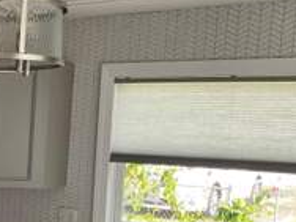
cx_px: -74
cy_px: 192
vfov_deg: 19.6
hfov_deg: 23.6
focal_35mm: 74
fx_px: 633
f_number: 1.8
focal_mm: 3
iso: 64
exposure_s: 1/122
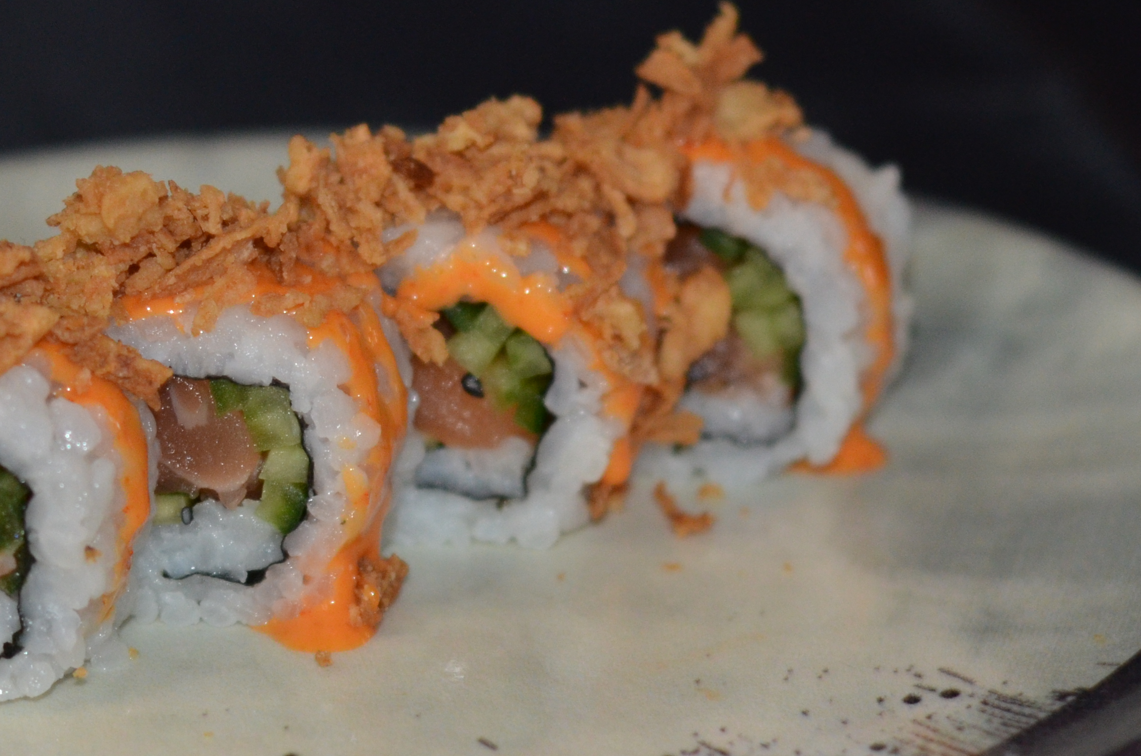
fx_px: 5187
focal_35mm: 164
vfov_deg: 8.3
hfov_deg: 12.5
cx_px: 304
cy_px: 372
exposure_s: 1/60
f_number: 2.8
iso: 800
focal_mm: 50
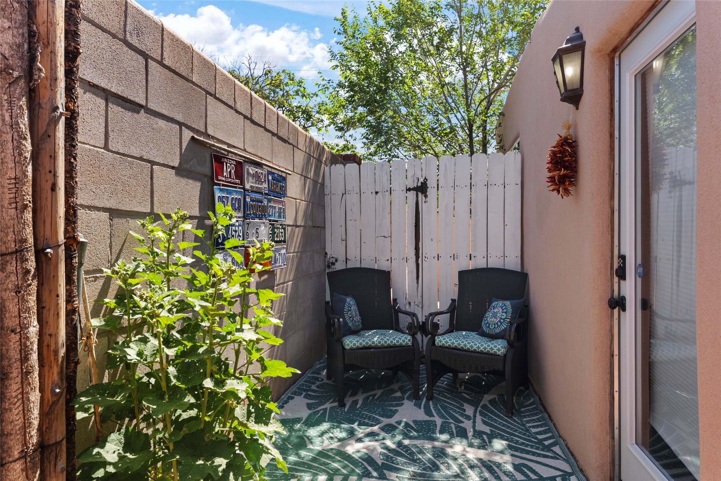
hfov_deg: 81.2
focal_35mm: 21
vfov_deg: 59.6
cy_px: 240
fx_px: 421
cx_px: 360
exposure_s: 1/60
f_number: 9
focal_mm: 21
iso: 320
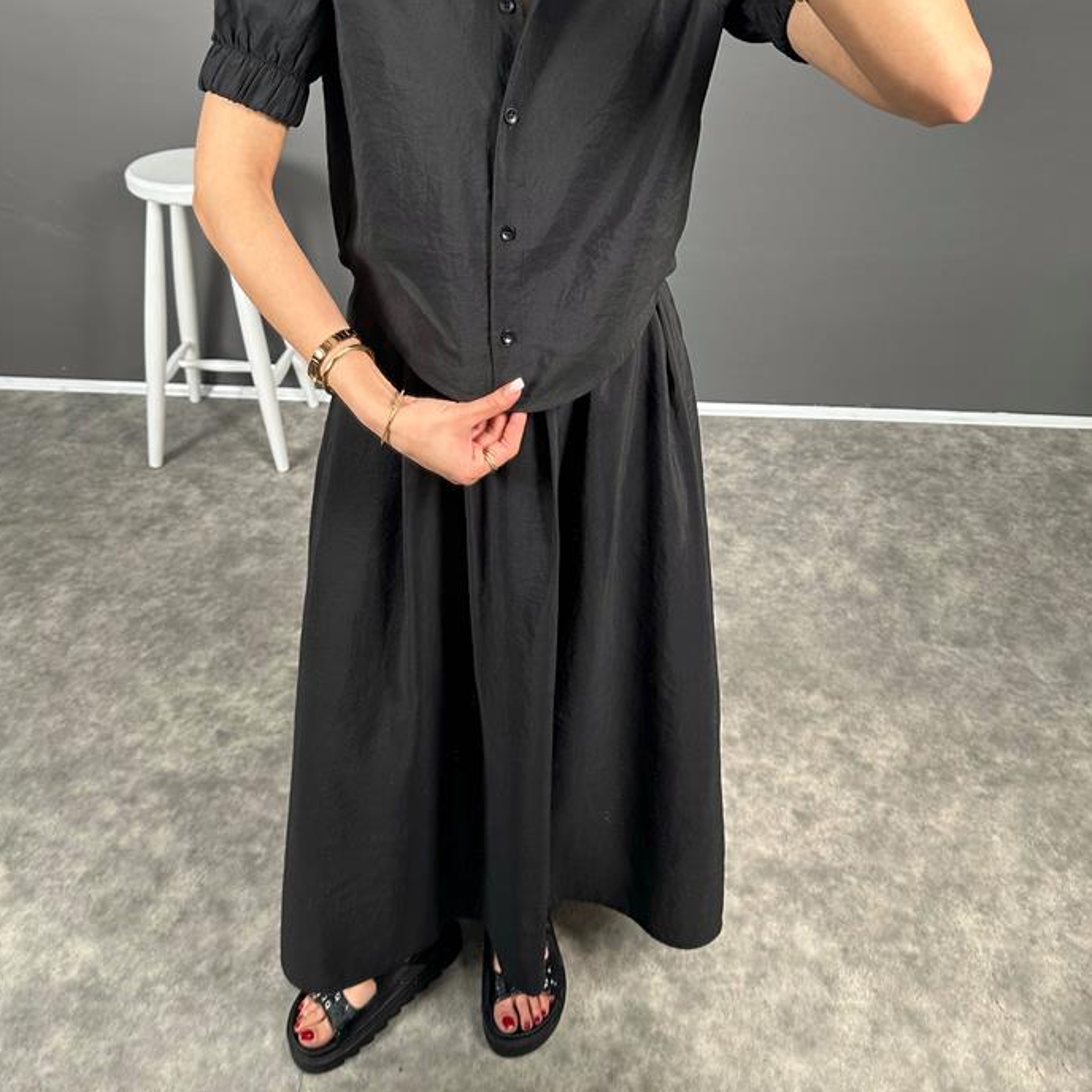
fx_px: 1035
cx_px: 548
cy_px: 451
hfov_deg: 55.6
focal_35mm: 29
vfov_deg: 55.3
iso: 200
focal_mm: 6.86
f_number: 1.78
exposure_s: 1/121
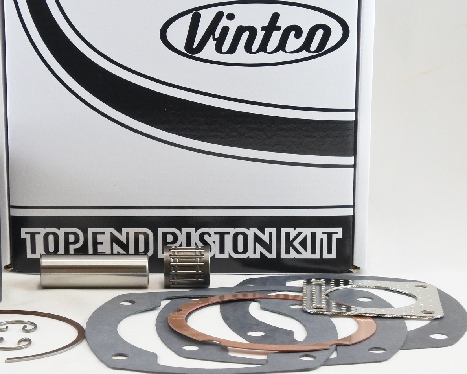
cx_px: 148
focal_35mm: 98
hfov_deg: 19.5
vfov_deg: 15.7
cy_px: 173
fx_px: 1355
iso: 800
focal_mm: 24.4
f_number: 5.3
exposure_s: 1/125
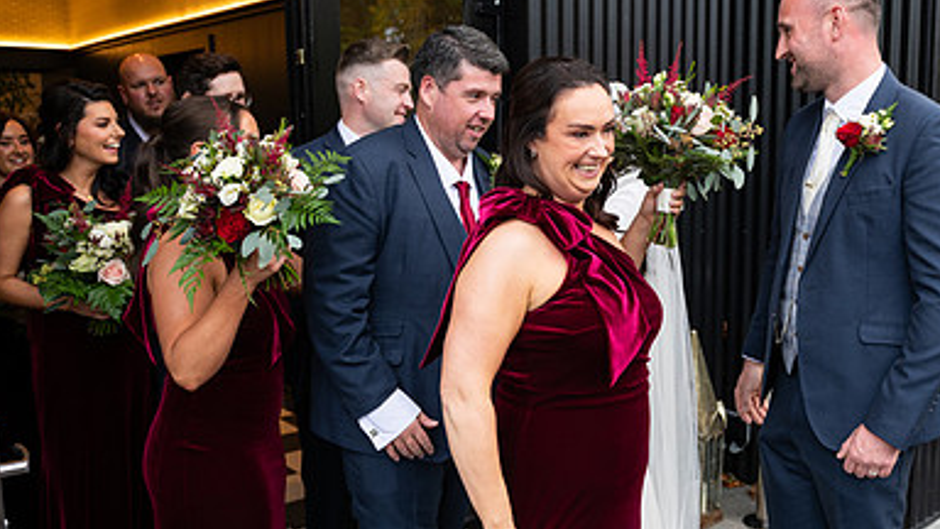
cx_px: 600
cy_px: 278
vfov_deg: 31.2
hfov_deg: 52.1
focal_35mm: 38
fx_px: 947
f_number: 3.5
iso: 320
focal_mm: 24
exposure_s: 1/160
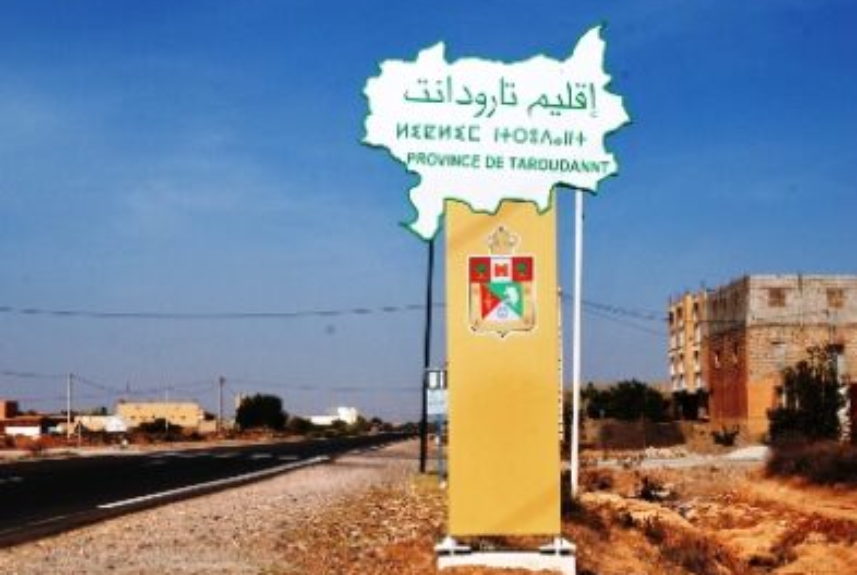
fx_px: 1312
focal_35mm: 55
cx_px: 403
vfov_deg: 24.7
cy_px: 266
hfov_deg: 36.2
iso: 100
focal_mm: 32
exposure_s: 1/320
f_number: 10
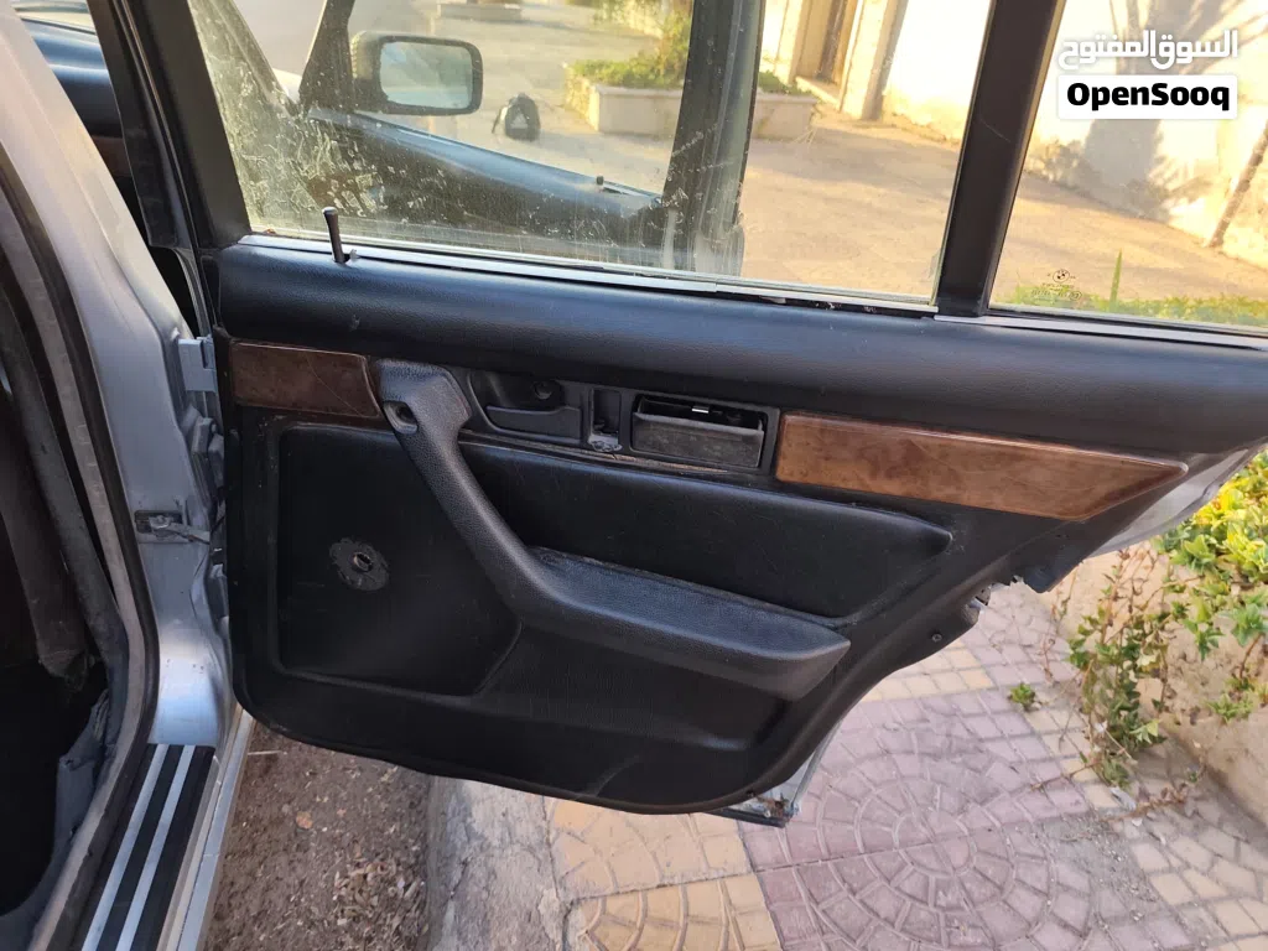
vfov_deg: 58.9
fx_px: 843
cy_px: 476
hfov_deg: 73.9
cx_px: 634
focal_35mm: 23
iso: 80
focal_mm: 6.19
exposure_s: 1/100
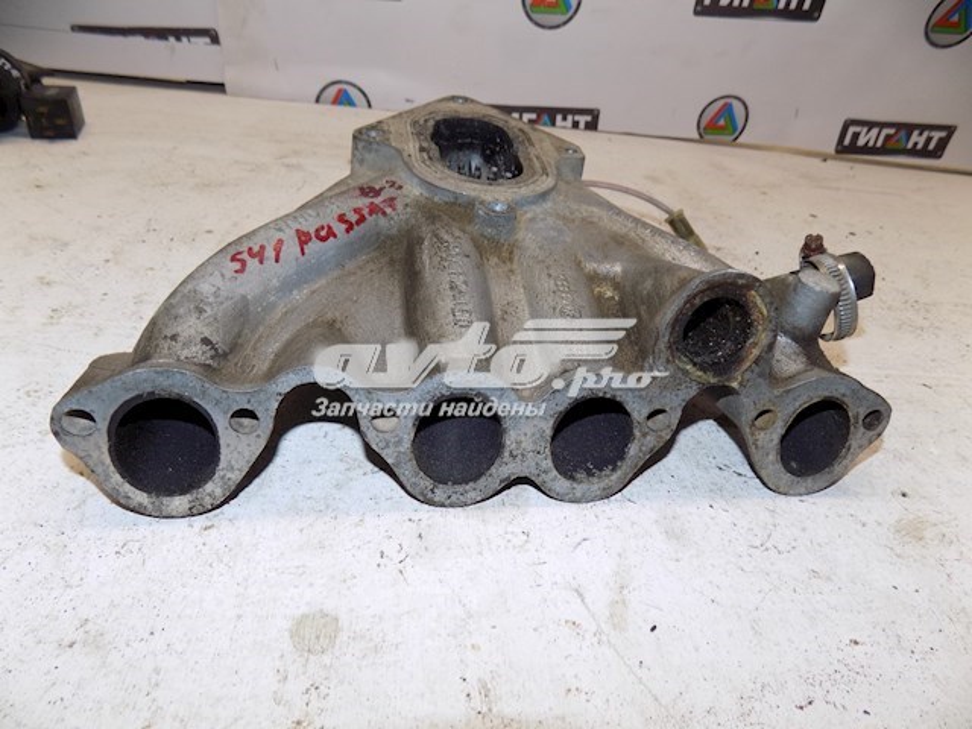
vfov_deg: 58.9
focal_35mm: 23
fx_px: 646
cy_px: 364
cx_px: 486
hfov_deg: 73.9
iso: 100
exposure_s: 1/30
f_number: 3.1
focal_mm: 4
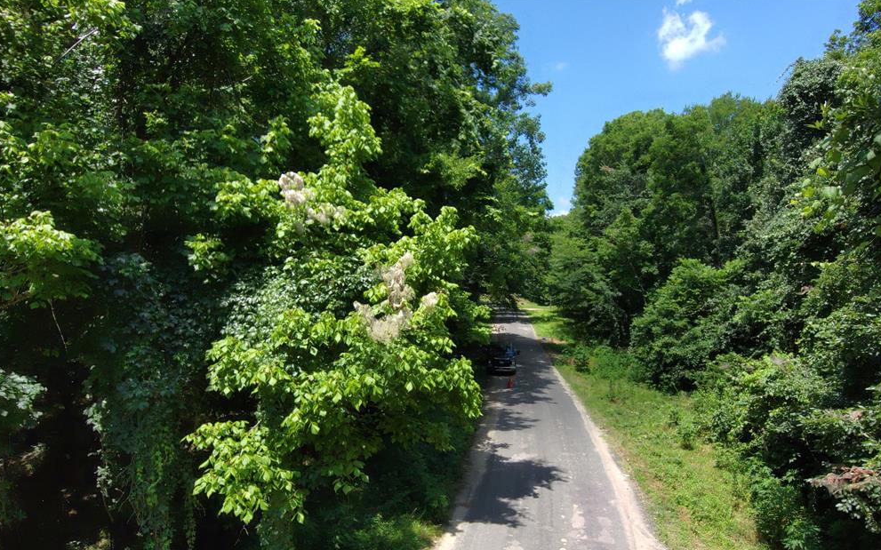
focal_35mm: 23
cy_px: 336
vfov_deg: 52.5
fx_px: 552
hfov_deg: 77.2
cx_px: 435
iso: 795
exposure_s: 1/120
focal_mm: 3.7
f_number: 2.8
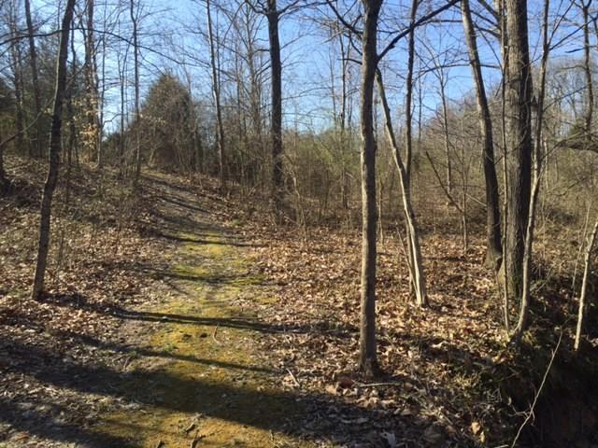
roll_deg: +1.0
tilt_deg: -3.4
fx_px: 501
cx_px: 299
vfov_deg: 48.2
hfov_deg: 61.7
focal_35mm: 29
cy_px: 224
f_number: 2.2
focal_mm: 4.15
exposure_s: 1/842
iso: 32
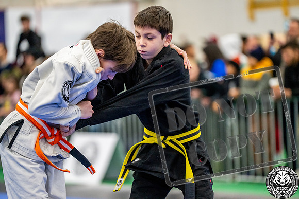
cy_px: 100
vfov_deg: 7.7
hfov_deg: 11.5
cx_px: 150
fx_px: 1479
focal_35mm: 178
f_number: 2.8
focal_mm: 178
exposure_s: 1/500
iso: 5000
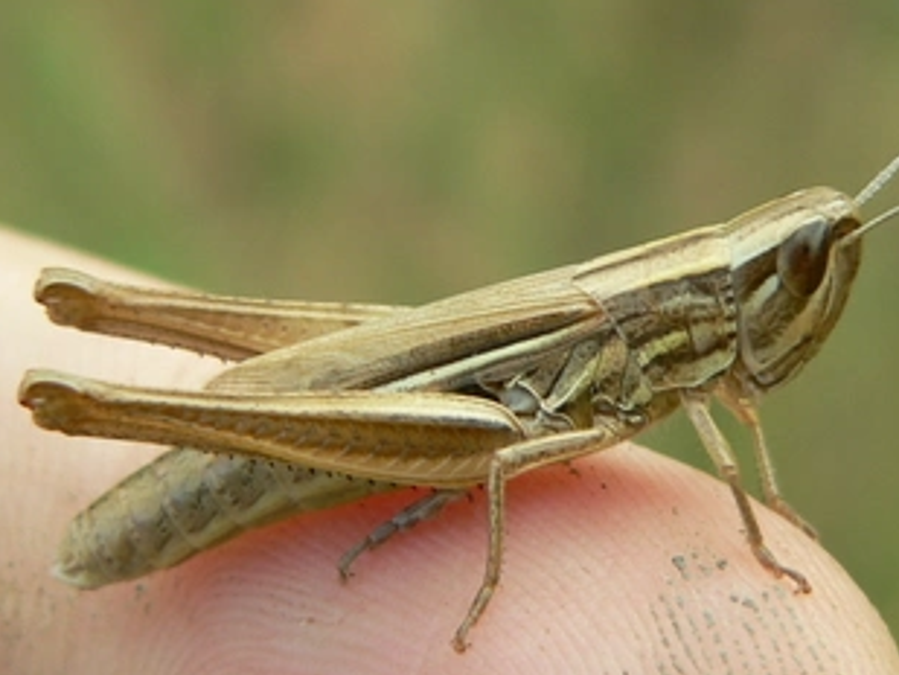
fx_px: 3871
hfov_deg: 13.2
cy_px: 311
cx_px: 486
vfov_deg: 10.0
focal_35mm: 149
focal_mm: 12
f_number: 2.8
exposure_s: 1/100
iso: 80
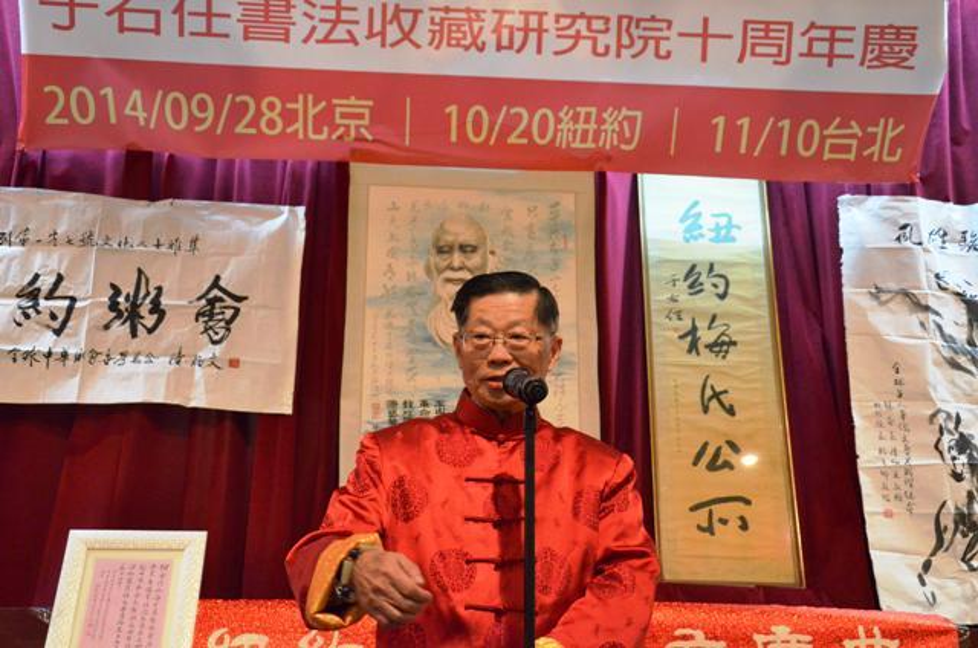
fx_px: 1301
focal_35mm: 48
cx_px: 489
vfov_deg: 28.0
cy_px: 324
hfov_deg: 41.2
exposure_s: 1/160
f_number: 6.3
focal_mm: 32
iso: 5000
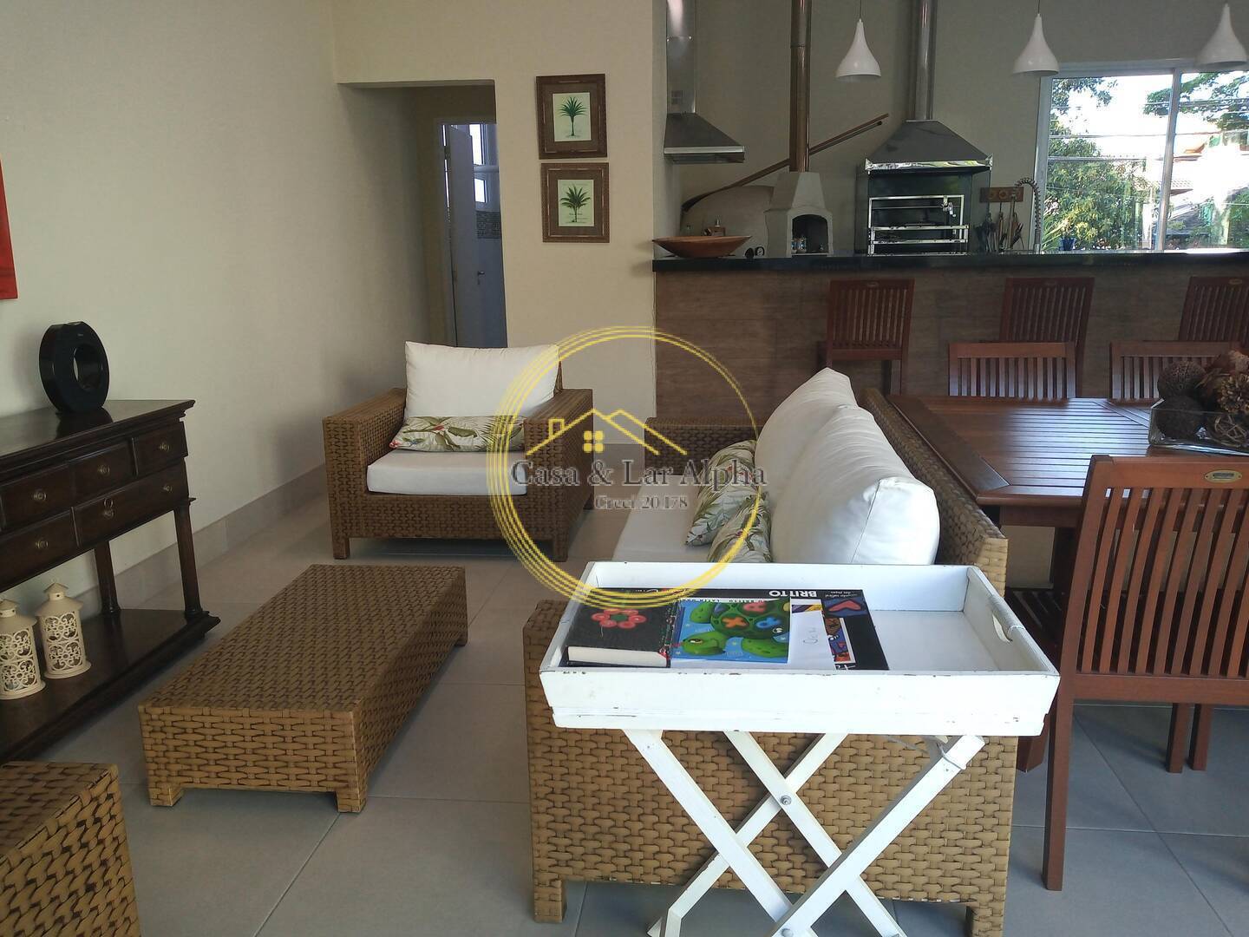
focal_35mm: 20
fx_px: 722
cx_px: 624
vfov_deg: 66.0
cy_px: 468
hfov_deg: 81.7
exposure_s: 1/50
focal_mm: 3.54
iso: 186
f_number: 2
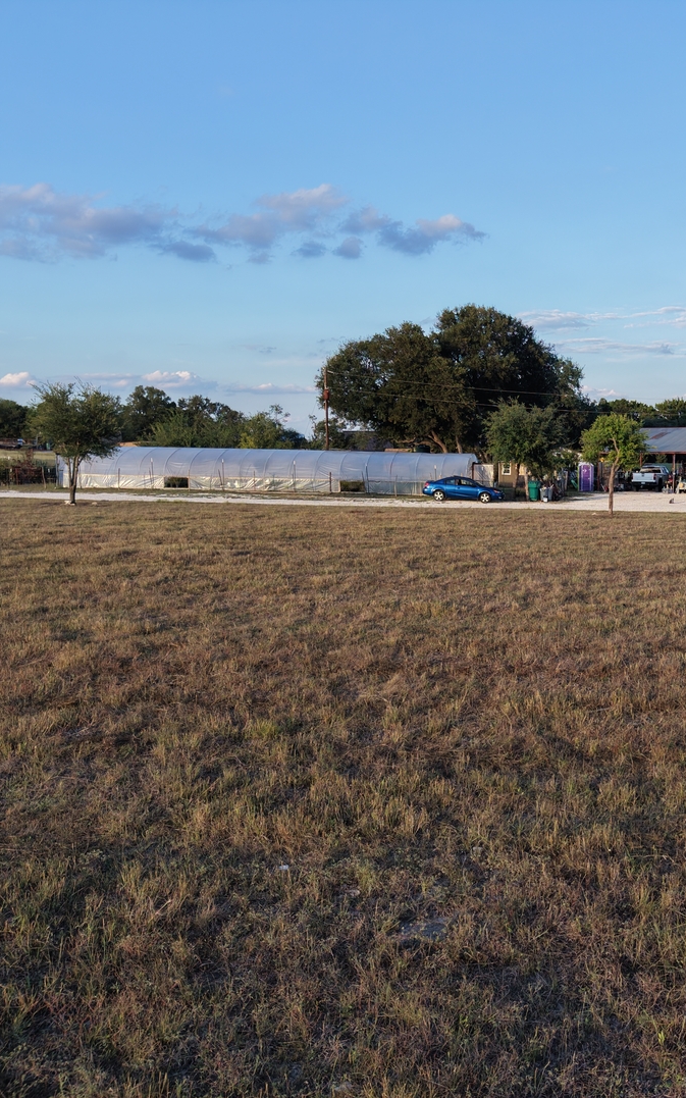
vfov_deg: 56.7
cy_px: 548
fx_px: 1017
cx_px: 573
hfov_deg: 35.7
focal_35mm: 34
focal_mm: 8.67
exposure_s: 1/1600
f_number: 1.8
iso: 300
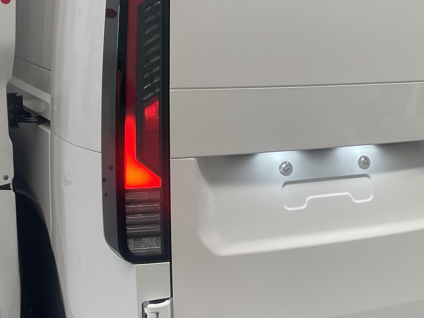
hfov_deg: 27.8
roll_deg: -1.0
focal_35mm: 68
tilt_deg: -13.8
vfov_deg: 21.6
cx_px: 359
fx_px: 833
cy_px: 193
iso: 50
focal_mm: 4.2
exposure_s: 1/106
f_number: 1.6
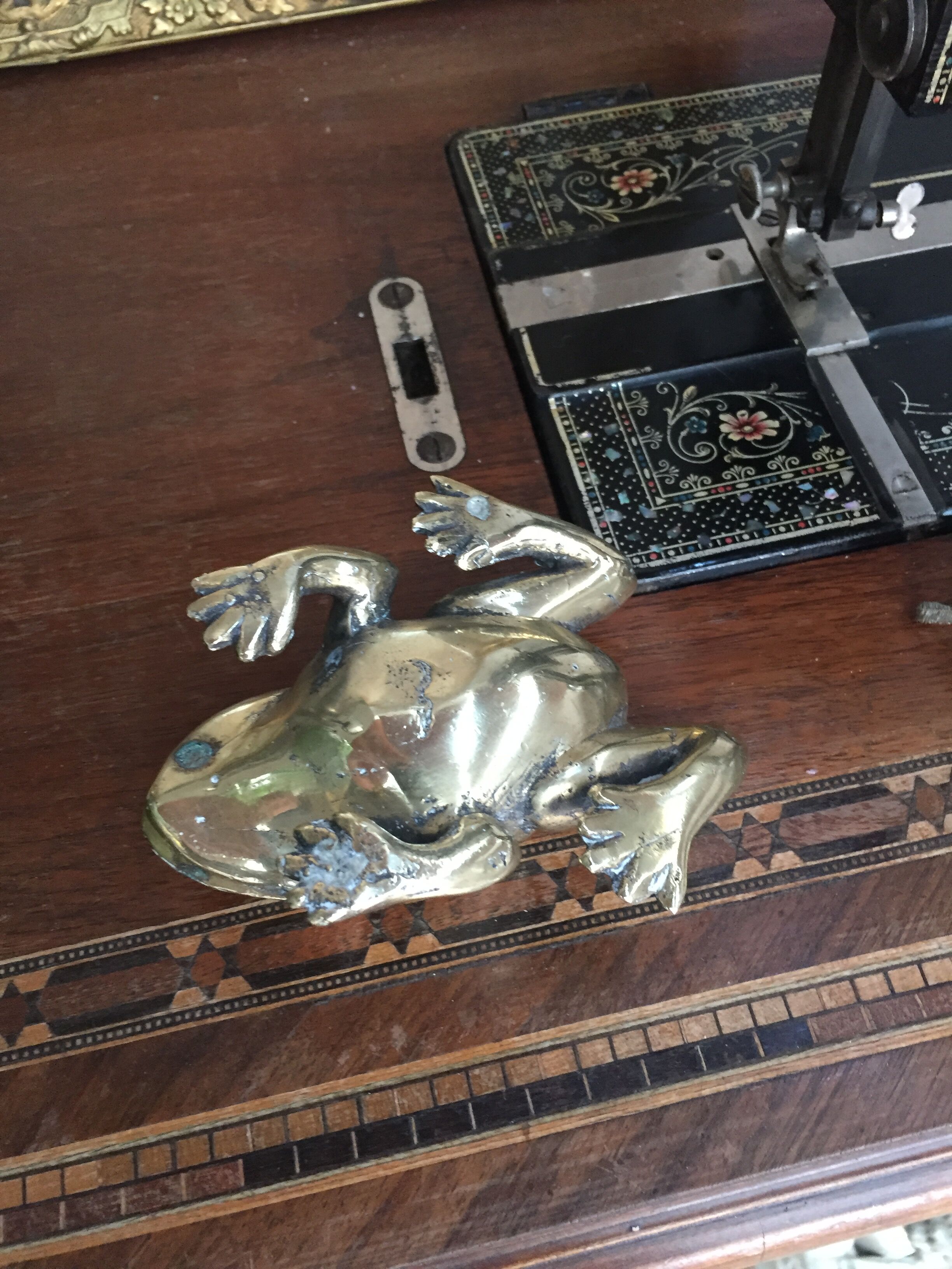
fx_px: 1063
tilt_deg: -60.1
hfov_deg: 48.2
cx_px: 476
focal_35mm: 29
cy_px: 634
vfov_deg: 61.7
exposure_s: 1/20
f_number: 2.2
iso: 250
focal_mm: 4.15
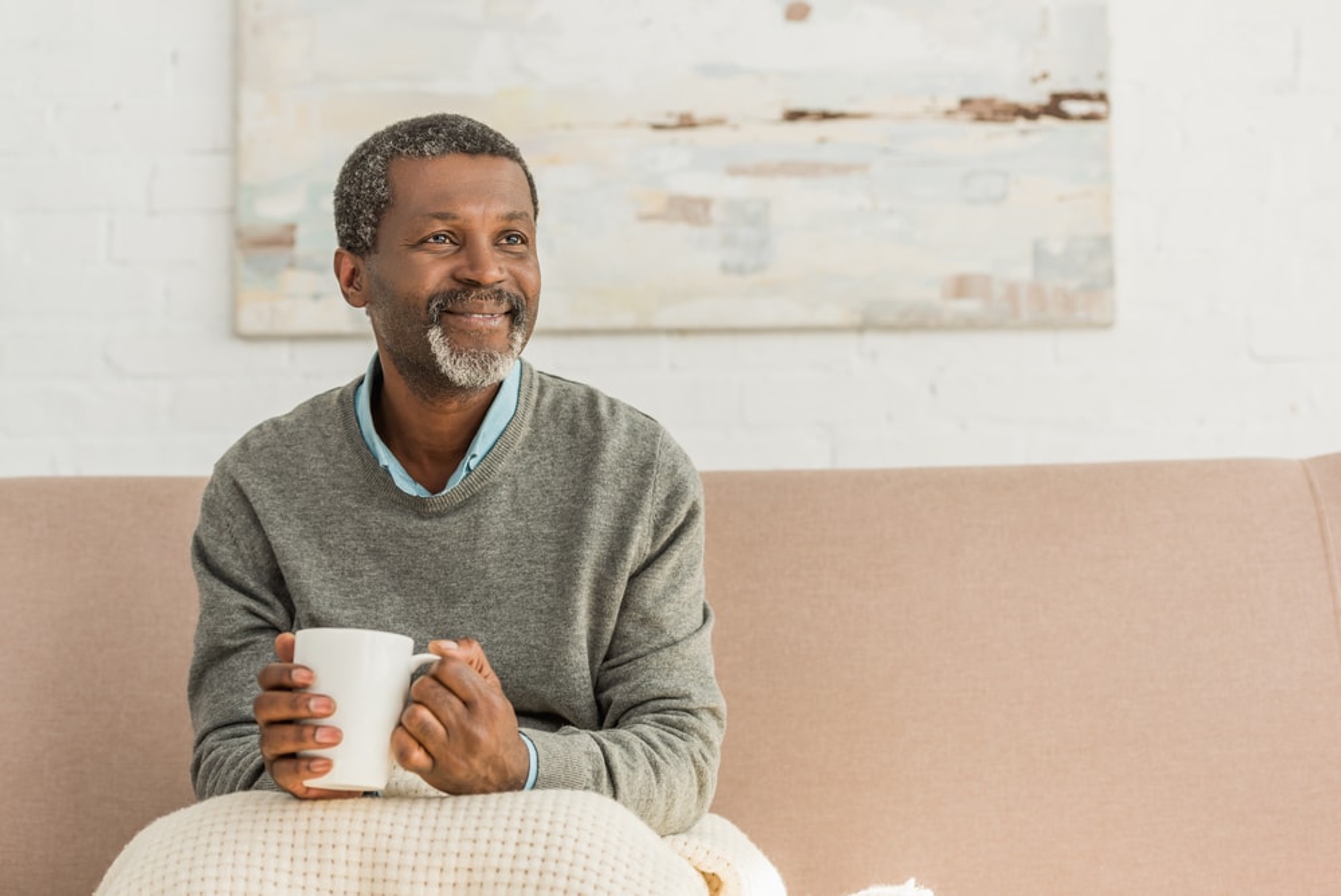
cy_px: 448
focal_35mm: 70
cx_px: 670
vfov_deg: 19.5
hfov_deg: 28.8
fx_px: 2609
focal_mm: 70
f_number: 3.5
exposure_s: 1/200
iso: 160
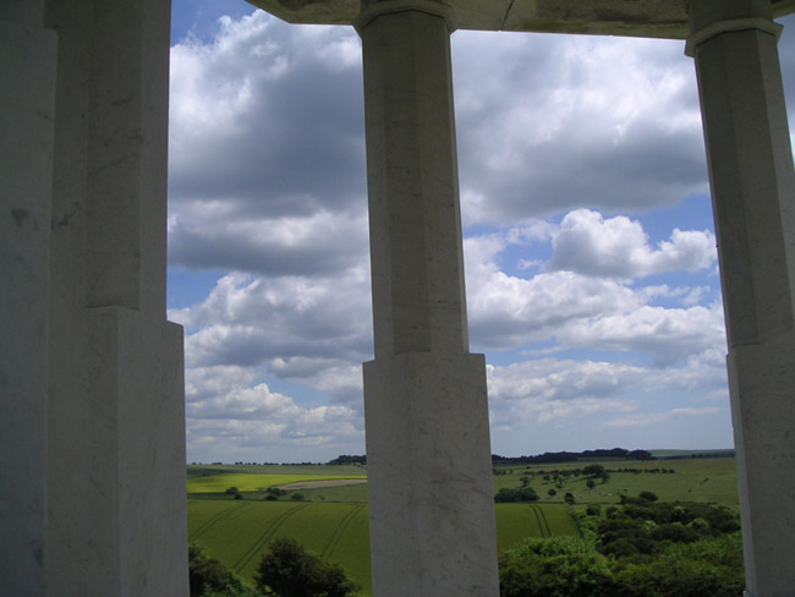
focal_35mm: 38
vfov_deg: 37.7
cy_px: 298
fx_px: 873
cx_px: 398
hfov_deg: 49.0
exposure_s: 1/350
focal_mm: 6
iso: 50
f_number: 6.7
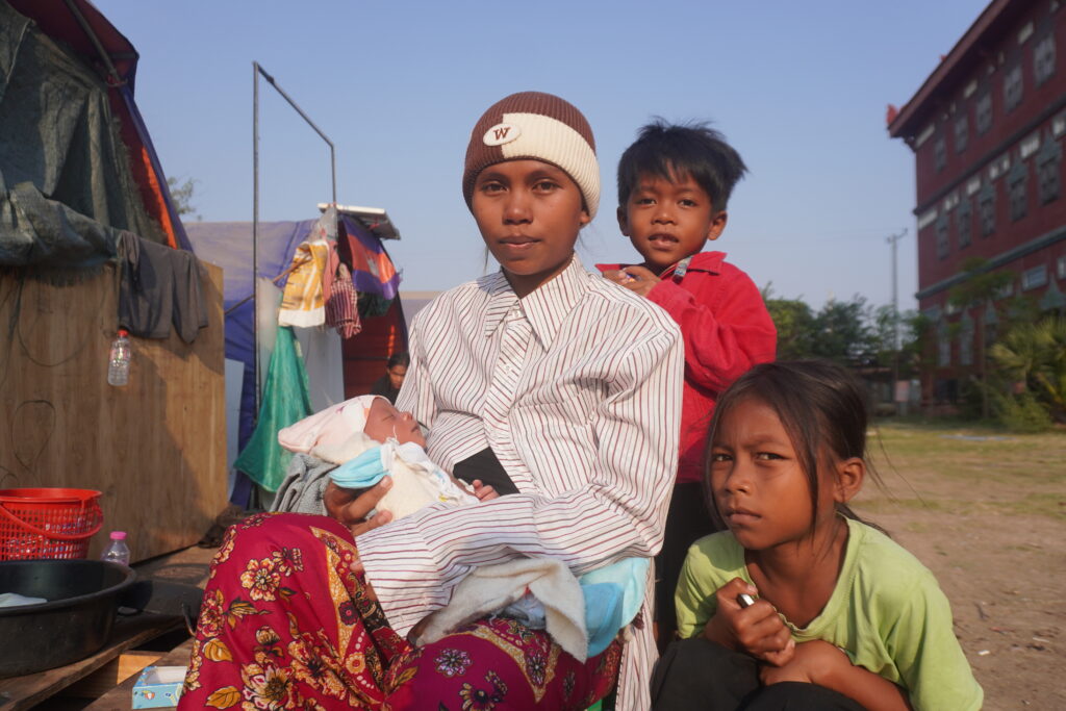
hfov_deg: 73.7
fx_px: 711
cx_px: 533
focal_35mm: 24
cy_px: 356
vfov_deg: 53.1
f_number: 4.5
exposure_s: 1/800
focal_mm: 16
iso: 100
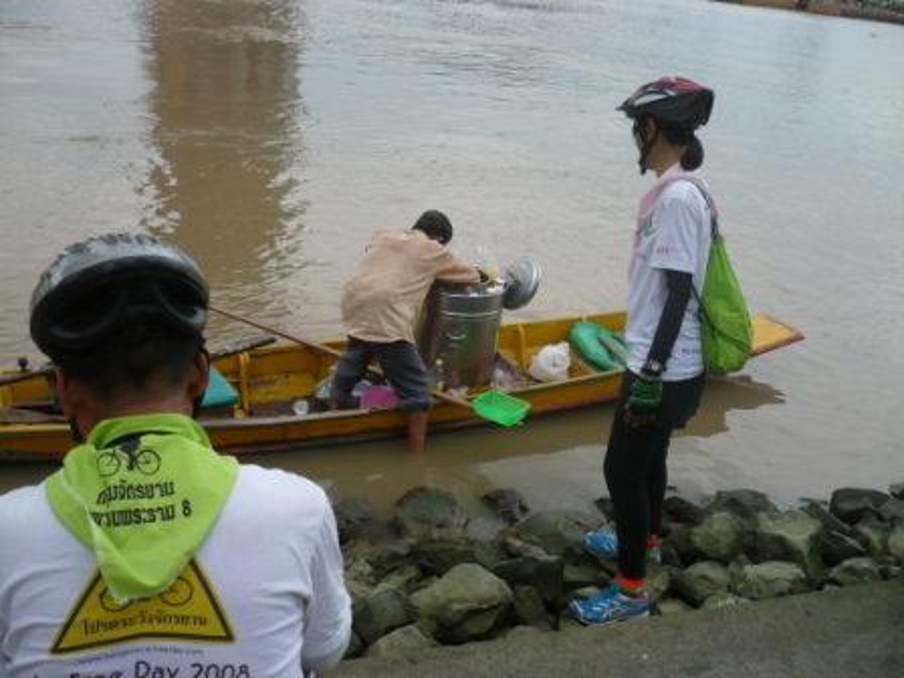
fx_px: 914
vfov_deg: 40.7
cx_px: 452
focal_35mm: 35
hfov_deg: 52.6
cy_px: 339
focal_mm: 5.8
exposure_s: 1/320
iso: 100
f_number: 2.8
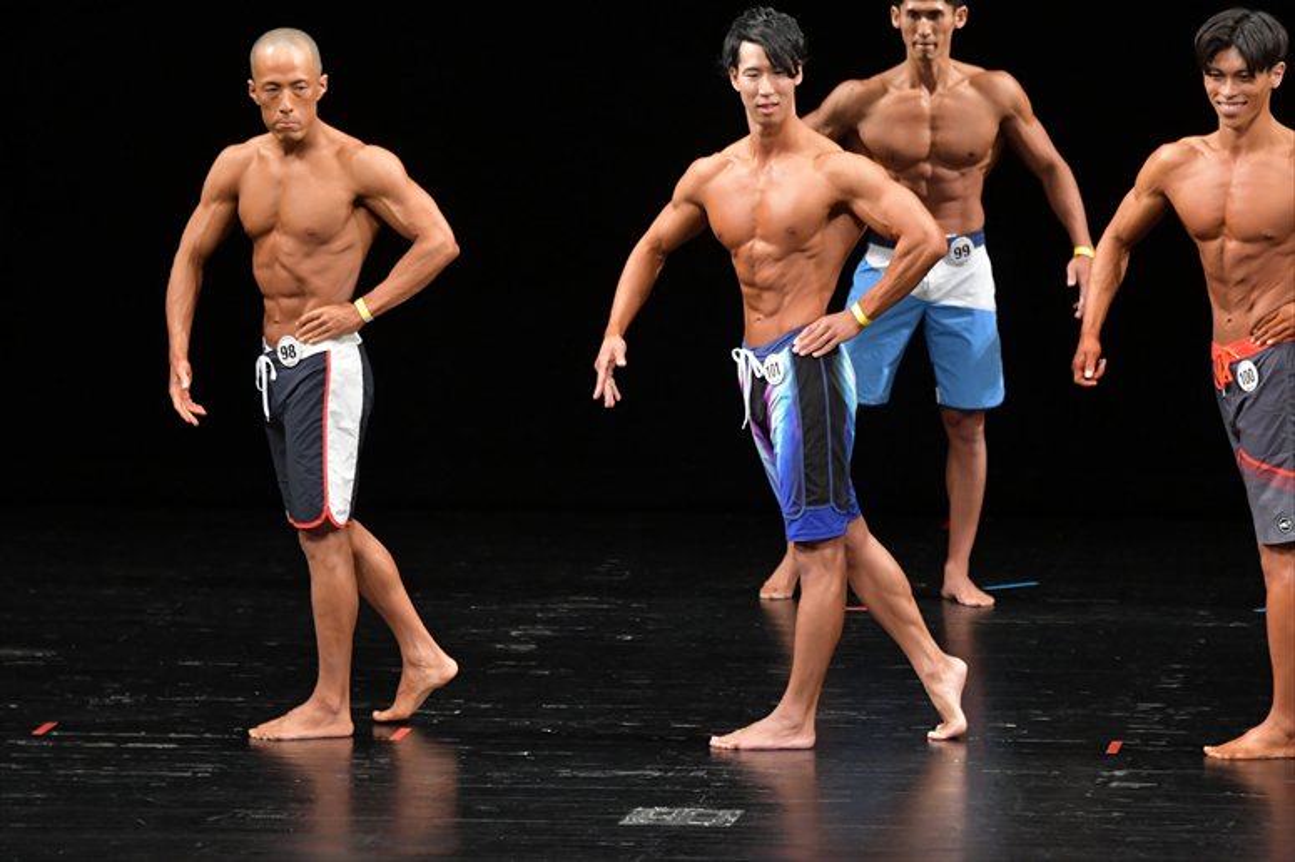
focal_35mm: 270
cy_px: 431
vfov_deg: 5.1
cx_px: 648
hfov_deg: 7.6
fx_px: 9708
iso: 3200
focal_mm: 180
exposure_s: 1/400
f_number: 5.6
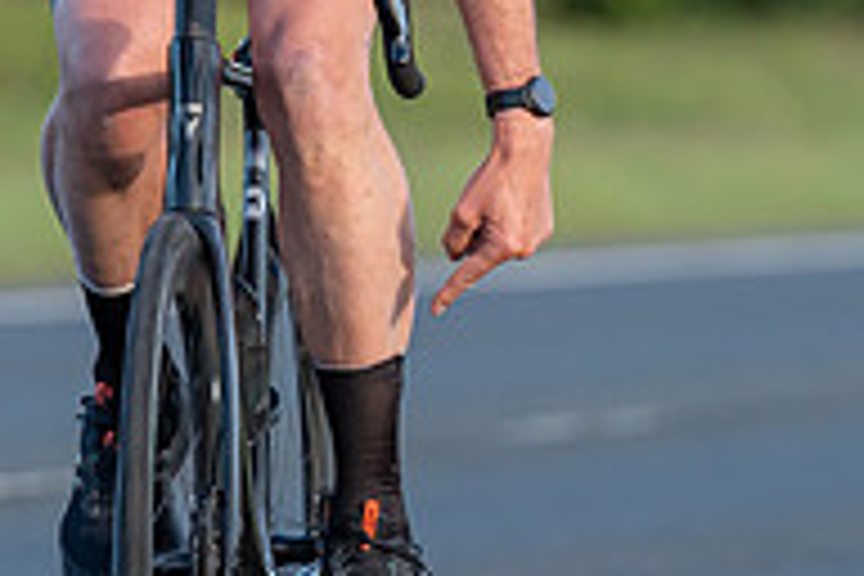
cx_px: 308
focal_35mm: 984
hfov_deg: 2.1
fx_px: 23614
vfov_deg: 1.4
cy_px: -483
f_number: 3.5
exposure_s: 1/1000
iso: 500
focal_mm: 200
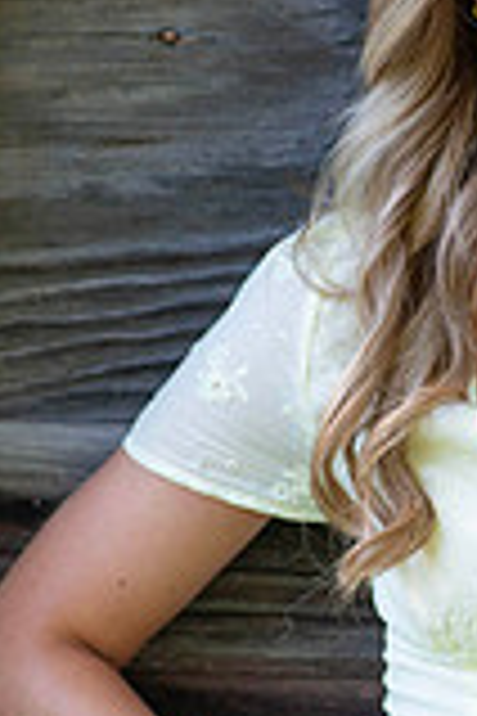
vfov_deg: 5.4
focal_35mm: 382
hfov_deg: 3.6
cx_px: 598
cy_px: 500
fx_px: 7592
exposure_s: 1/320
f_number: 4
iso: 160
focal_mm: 135
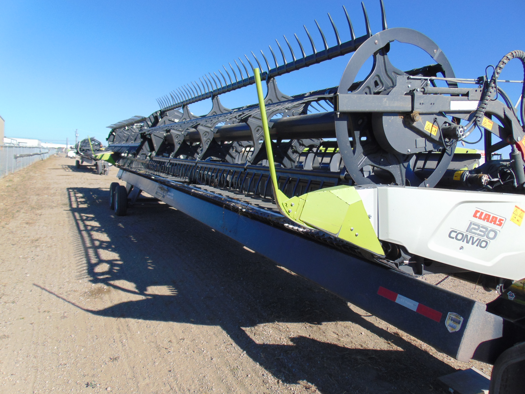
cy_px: 197
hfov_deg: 69.4
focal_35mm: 25
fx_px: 379
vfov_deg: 54.9
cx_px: 262
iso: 80
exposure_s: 1/200
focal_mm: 4.5
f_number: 7.7
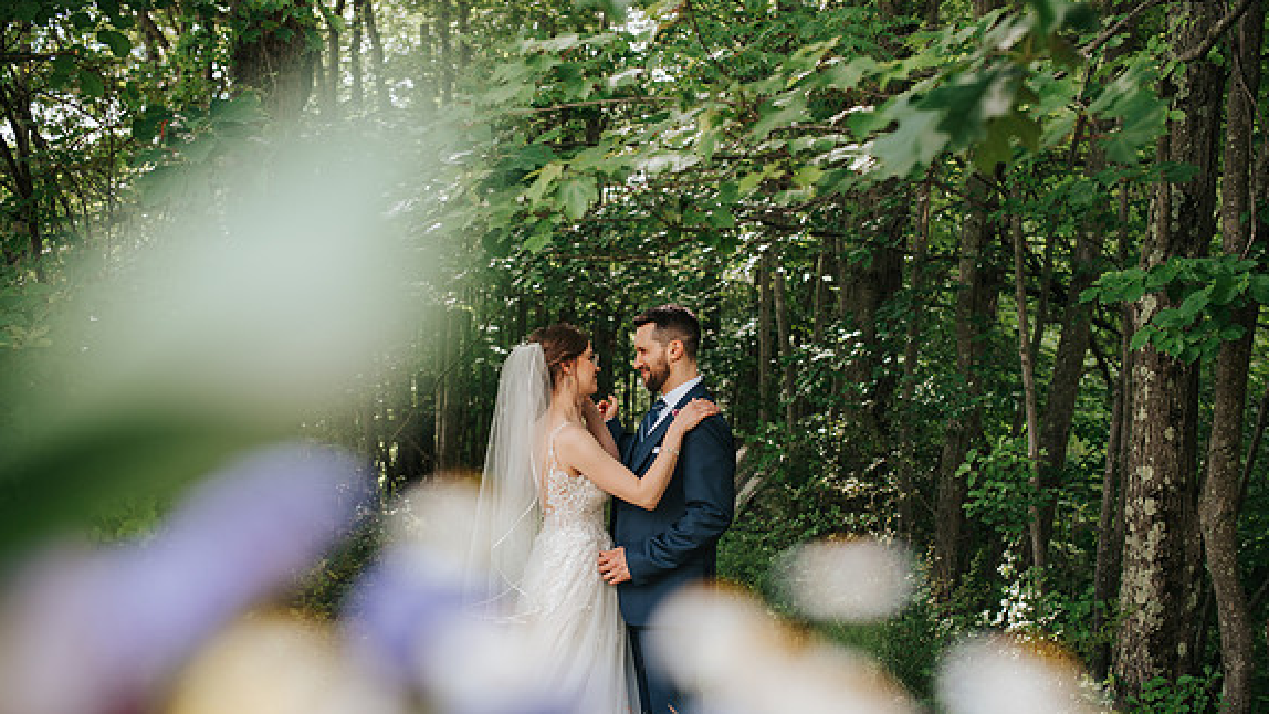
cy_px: 411
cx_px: 637
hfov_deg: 54.0
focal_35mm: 37
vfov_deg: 31.9
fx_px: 1245
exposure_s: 1/2000
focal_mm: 35
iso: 500
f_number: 2.8
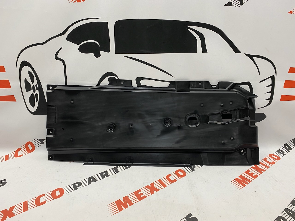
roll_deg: -0.8
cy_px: 110
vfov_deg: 53.1
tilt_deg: -19.5
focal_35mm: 26
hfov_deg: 67.3
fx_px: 222
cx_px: 148
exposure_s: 1/50
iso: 64
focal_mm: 4.25
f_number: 1.8
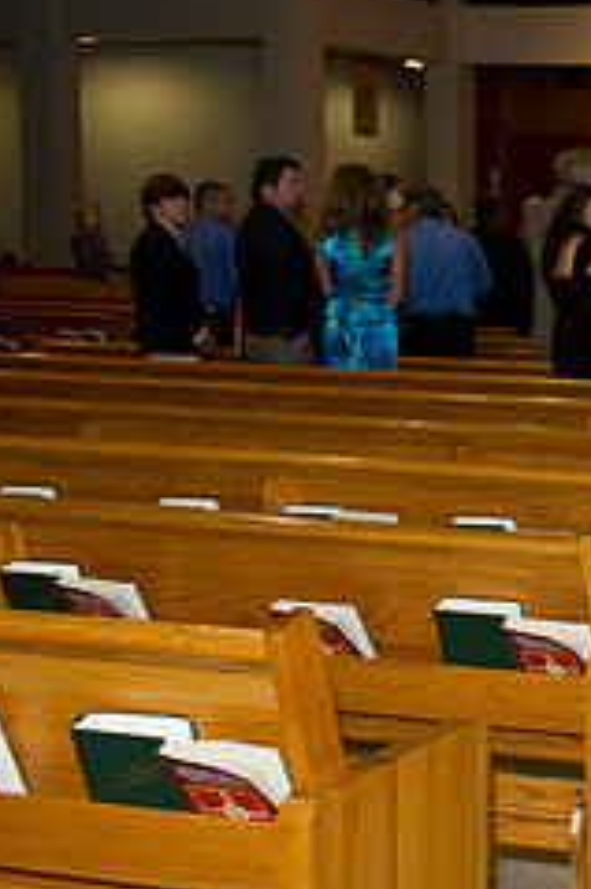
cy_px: 391
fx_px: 1677
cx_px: 1000
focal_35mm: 68
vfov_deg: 29.6
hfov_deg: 17.1
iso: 1600
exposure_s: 1/160
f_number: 5.6
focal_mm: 28
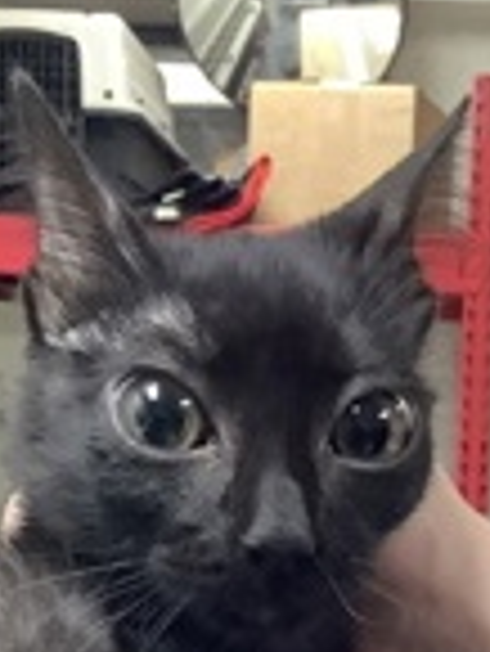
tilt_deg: -11.2
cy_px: 800
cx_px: 434
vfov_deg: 20.3
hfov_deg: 16.2
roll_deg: -2.2
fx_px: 1696
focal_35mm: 90
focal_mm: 3.3
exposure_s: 1/50
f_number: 2.4
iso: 320
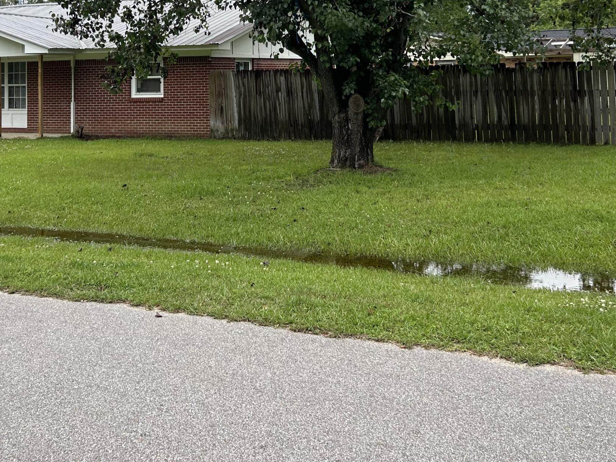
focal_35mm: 47
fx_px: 836
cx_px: 275
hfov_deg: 40.4
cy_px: 47
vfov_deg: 29.6
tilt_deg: +2.3
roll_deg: +2.1
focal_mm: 5.7
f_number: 1.5
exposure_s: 1/873
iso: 50
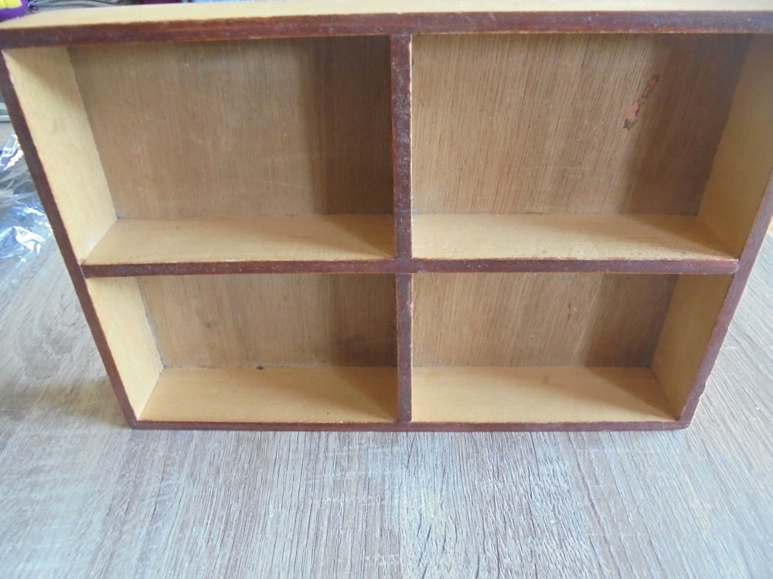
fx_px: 581
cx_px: 386
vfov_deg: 53.1
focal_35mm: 26
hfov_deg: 67.3
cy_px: 290
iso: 400
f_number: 3.5
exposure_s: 1/20
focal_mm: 4.6
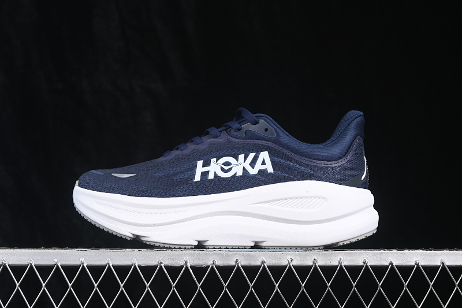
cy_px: 154
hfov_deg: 27.0
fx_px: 962
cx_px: 231
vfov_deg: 18.2
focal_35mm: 75
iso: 160
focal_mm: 50
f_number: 6.3
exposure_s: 1/60
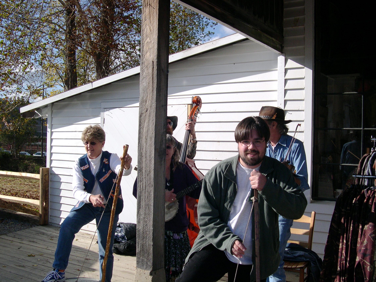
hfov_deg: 49.0
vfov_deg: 37.7
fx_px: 413
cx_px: 188
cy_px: 141
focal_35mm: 38
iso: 100
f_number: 7.6
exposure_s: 1/247
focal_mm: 8
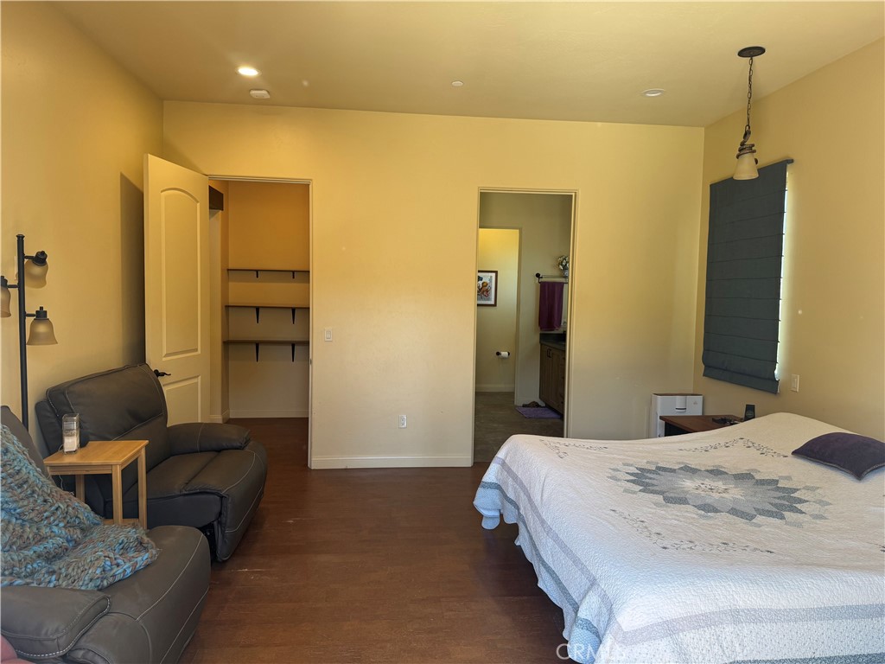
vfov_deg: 56.8
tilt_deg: -3.7
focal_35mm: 24
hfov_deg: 71.6
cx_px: 442
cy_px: 332
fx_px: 614
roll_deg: -1.3
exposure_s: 1/111
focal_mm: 6.76
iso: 125
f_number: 1.78
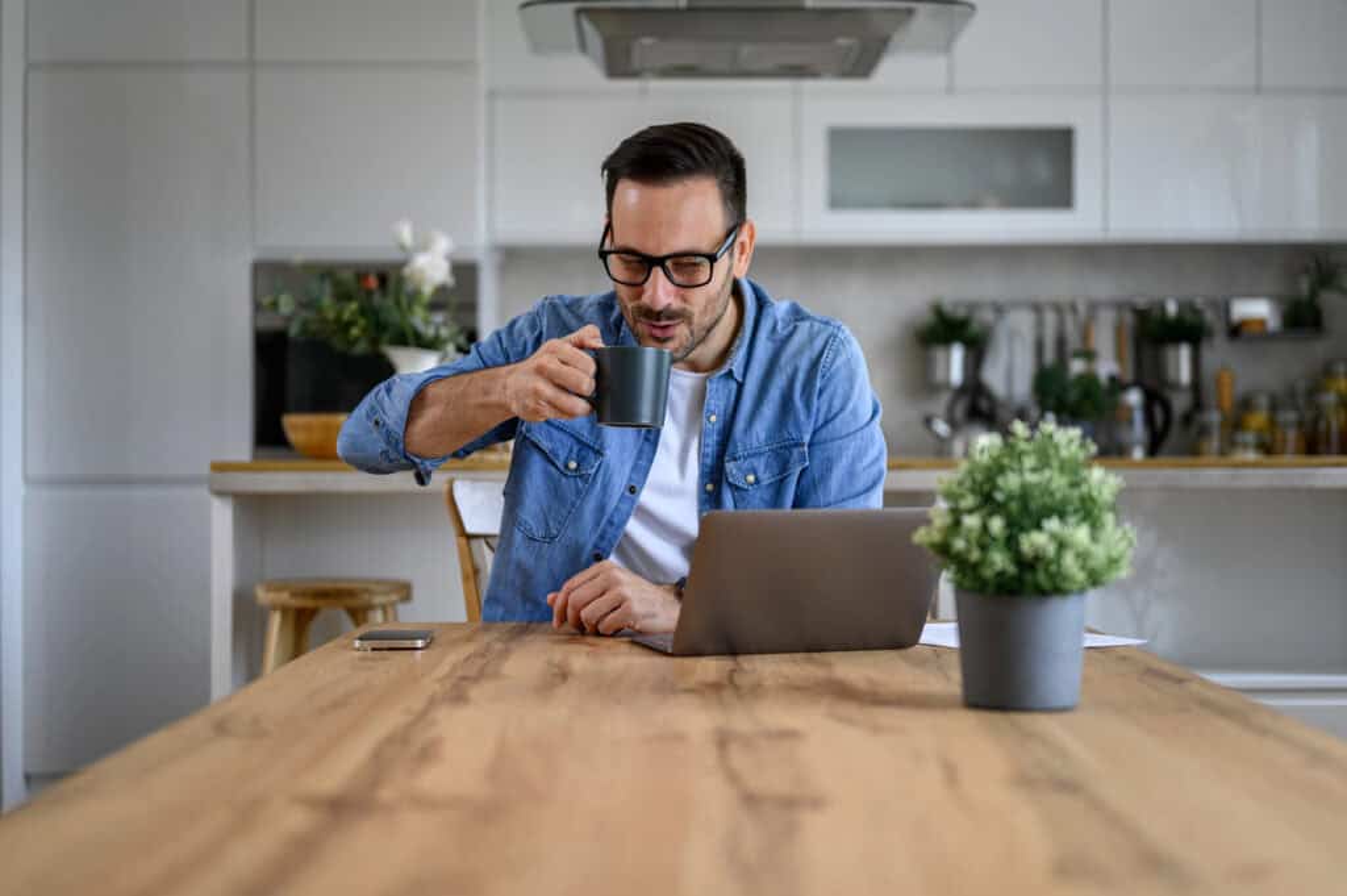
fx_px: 1869
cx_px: 674
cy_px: 448
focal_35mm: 50
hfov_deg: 39.6
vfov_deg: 26.9
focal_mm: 50
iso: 250
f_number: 2
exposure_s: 1/160
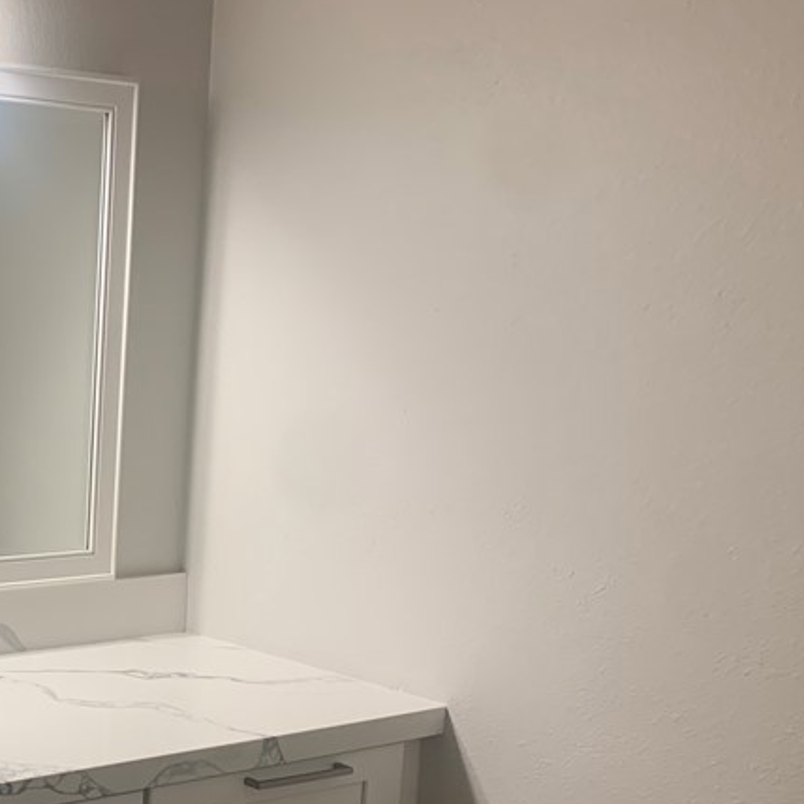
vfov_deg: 30.5
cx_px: -39
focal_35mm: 55
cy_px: 620
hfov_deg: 28.7
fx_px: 1445
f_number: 1.8
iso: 64
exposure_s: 1/120
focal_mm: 4.25
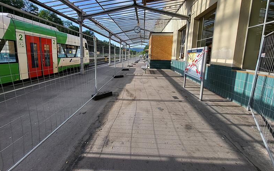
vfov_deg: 77.6
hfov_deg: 105.3
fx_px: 105
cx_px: 137
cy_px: 67
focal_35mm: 14
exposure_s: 1/671
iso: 32
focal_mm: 1.74
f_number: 2.2
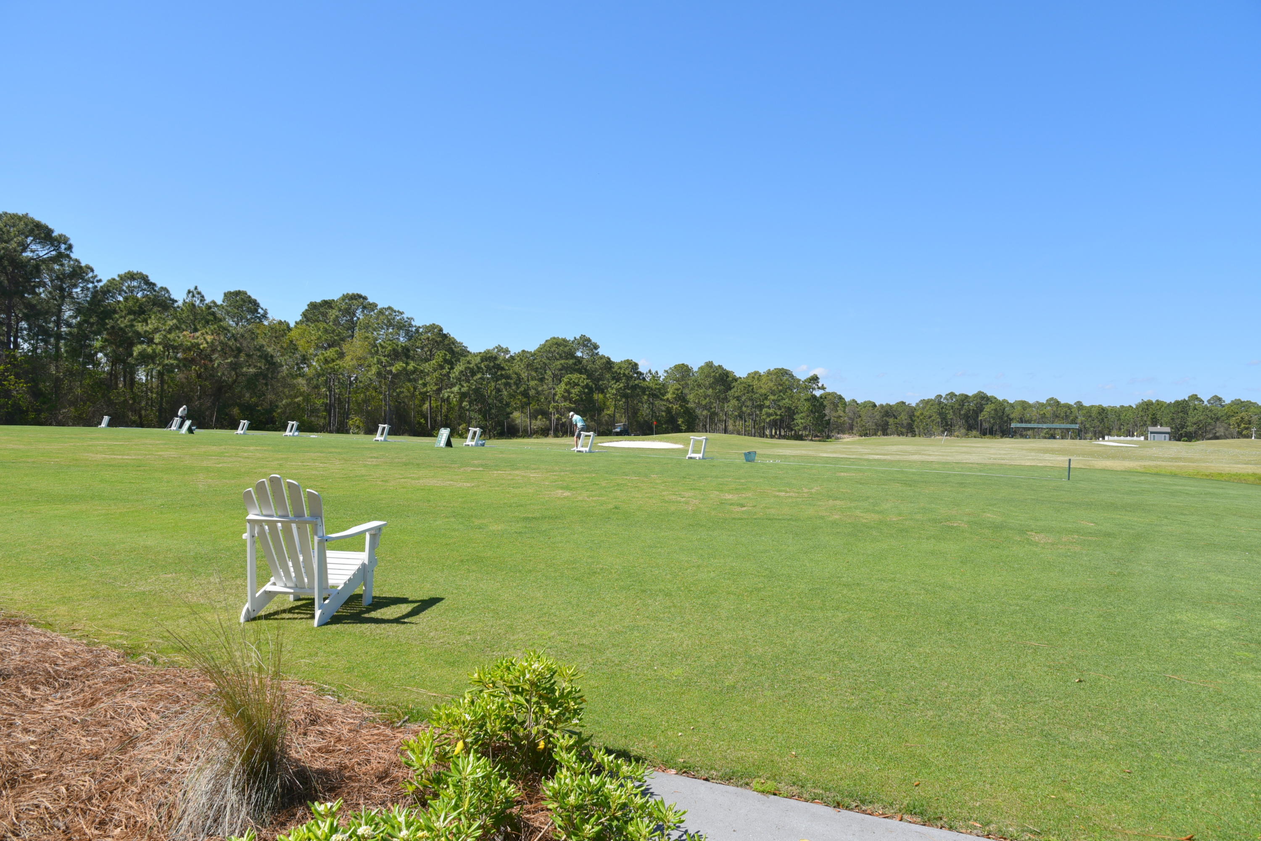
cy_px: 420
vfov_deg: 53.1
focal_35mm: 24
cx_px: 630
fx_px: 841
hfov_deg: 73.7
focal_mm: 24
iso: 200
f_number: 10
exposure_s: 1/400
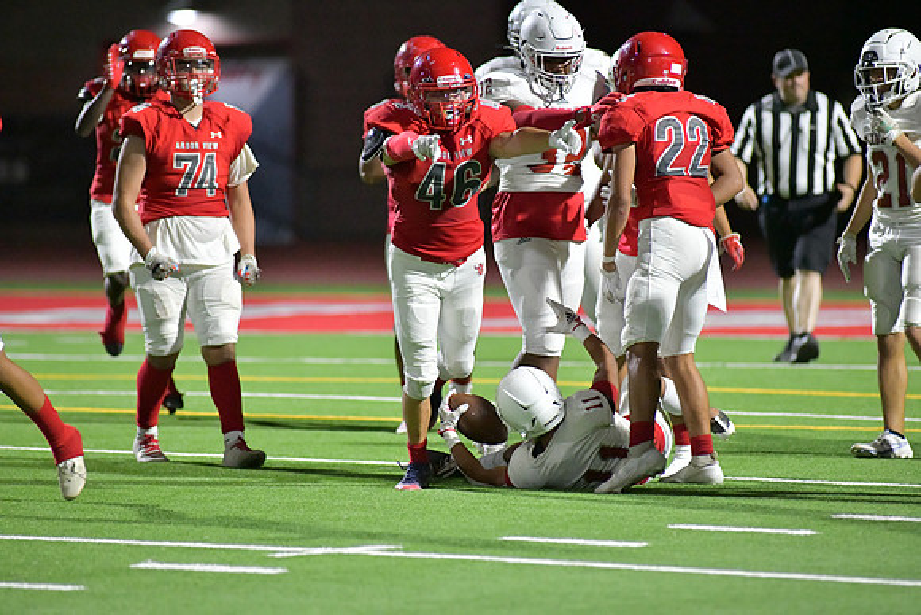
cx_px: 460
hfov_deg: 6.9
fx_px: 7676
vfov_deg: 4.6
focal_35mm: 300
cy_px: 308
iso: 11400
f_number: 4
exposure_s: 1/1250
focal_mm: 300
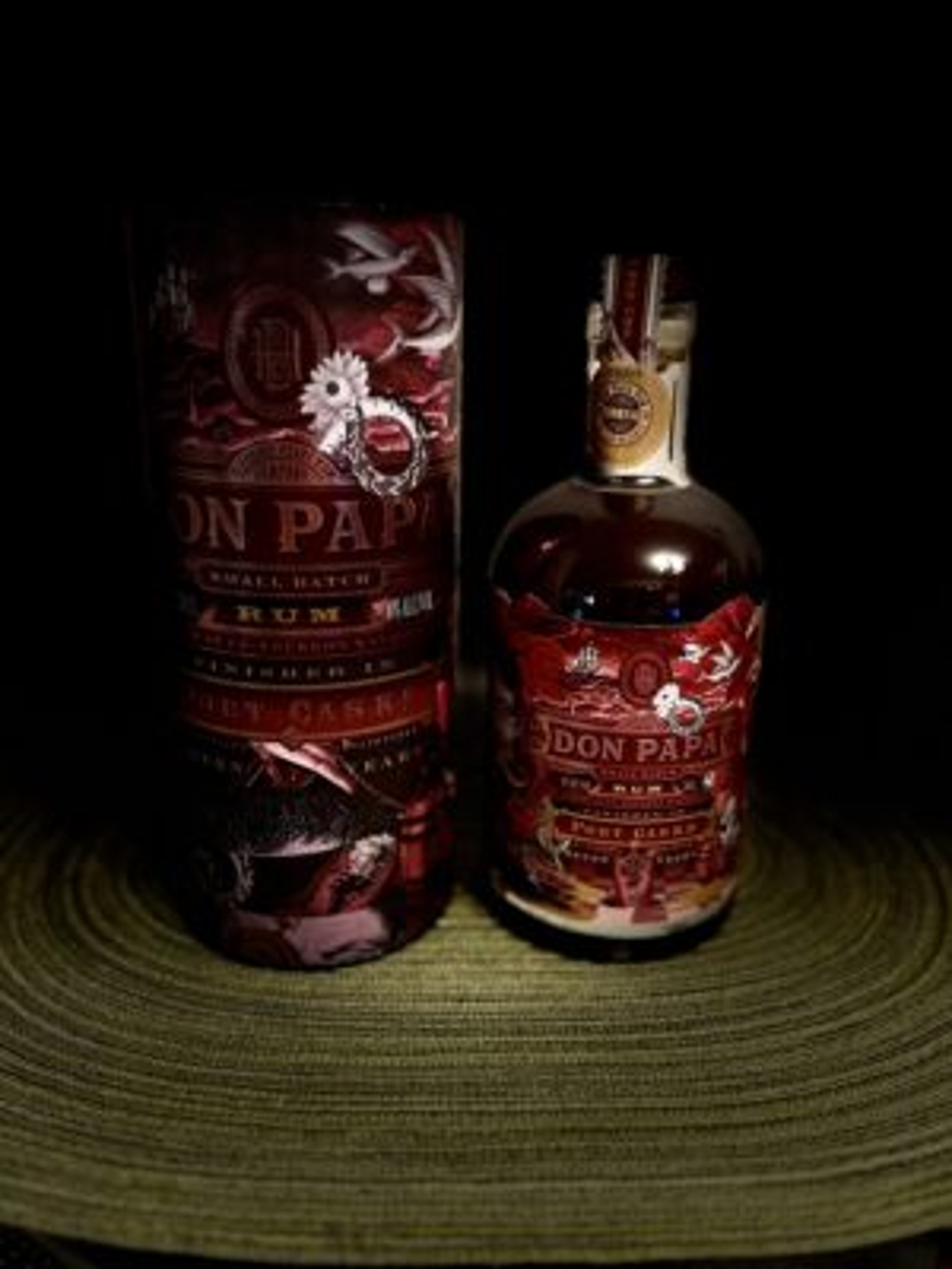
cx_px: 476
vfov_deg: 67.3
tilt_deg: -18.5
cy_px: 634
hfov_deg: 53.1
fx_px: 953
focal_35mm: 26
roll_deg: -0.2
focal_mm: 5.7
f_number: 1.5
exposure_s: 1/33
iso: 500
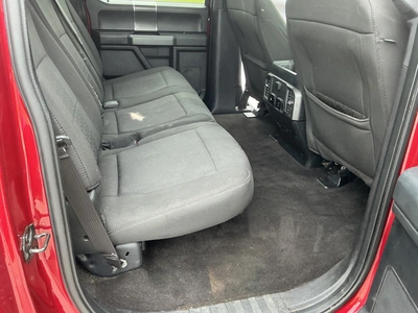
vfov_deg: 49.7
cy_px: 156
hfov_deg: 63.4
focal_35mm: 28
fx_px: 338
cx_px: 209
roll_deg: +2.4
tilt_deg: -28.9
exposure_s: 1/72
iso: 64
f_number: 1.8
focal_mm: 3
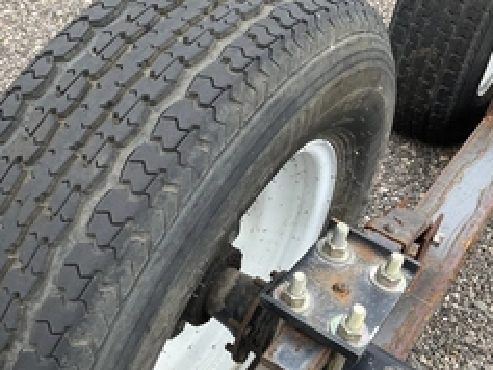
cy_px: 193
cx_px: 177
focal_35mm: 49
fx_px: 698
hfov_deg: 38.6
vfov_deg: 29.7
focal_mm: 3
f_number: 1.8
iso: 25
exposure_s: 1/486
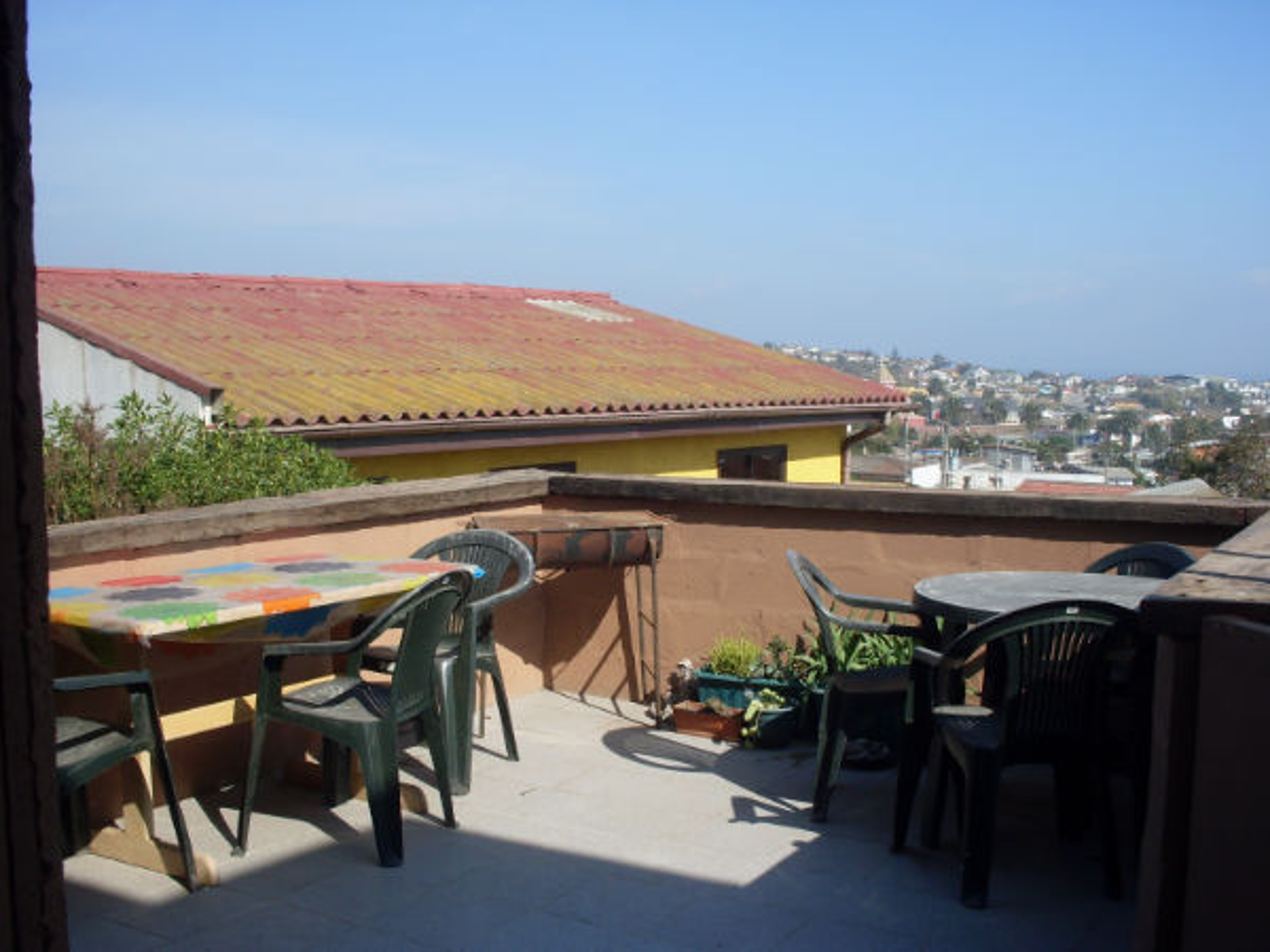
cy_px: 476
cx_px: 635
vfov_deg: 37.7
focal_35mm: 38
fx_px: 1394
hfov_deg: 49.0
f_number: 8.4
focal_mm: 6.3
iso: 80
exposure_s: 1/180
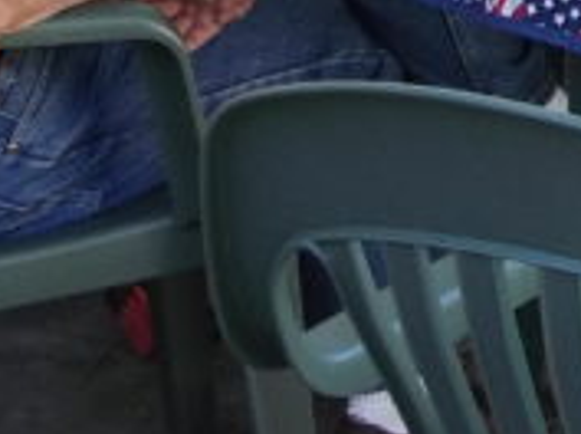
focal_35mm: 243
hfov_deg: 7.8
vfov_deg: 6.0
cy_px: -243
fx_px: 4070
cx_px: 1123
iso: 100
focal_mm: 7.6
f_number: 4.2
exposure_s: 1/40
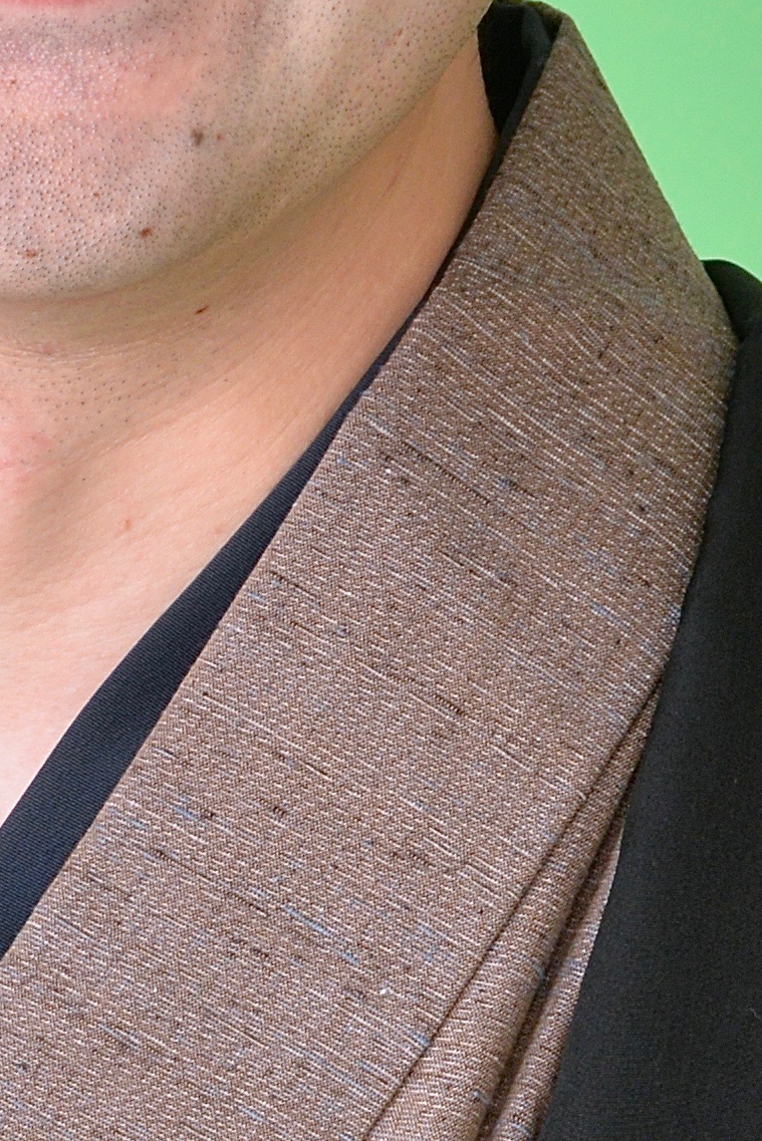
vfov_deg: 5.2
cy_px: 403
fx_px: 12592
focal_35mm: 397
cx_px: 173
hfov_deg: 3.5
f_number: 18
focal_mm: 75
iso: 400
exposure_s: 1/160
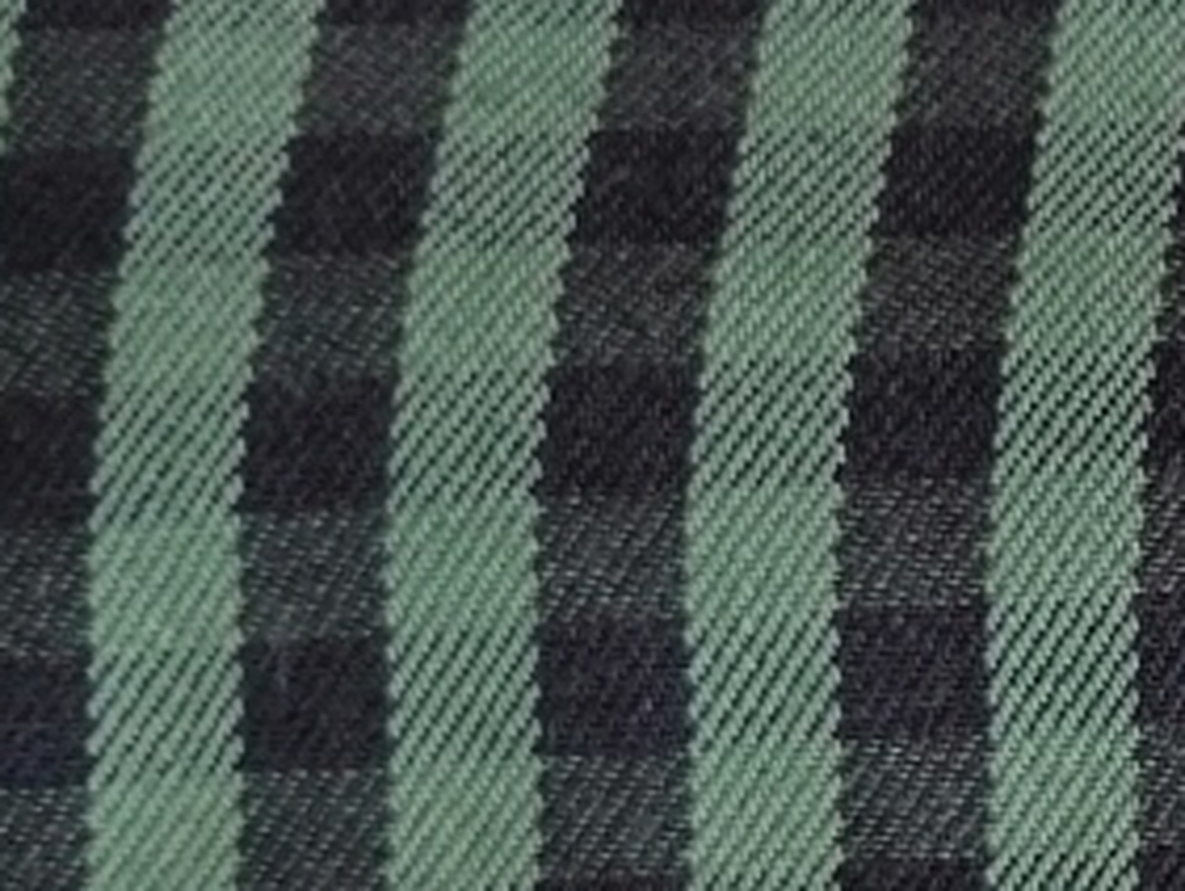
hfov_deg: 17.4
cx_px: 1925
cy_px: 757
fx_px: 3358
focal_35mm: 98
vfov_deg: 15.0
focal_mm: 4.75
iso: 80
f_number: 1.8
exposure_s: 1/50
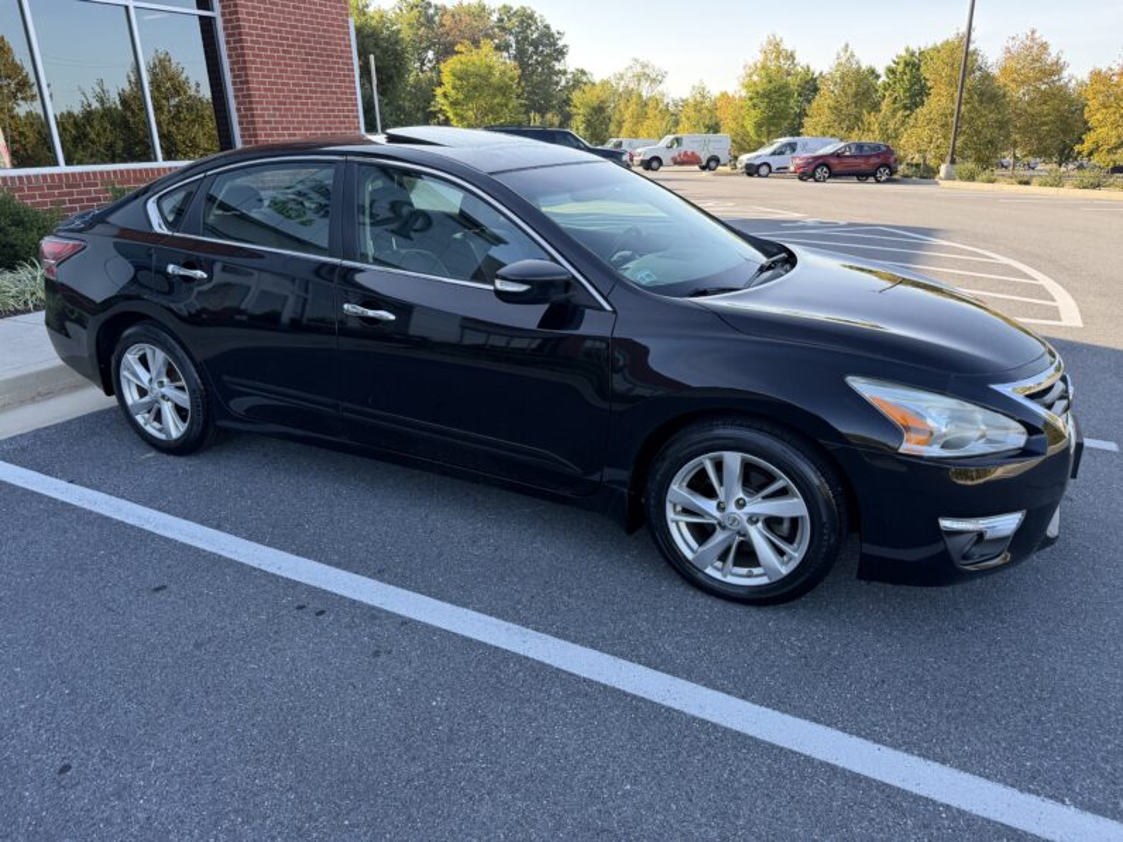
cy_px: 421
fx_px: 779
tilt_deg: -19.4
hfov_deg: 71.6
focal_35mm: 24
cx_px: 562
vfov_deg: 56.8
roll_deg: +2.4
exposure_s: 1/637
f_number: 1.78
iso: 100
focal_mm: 6.76
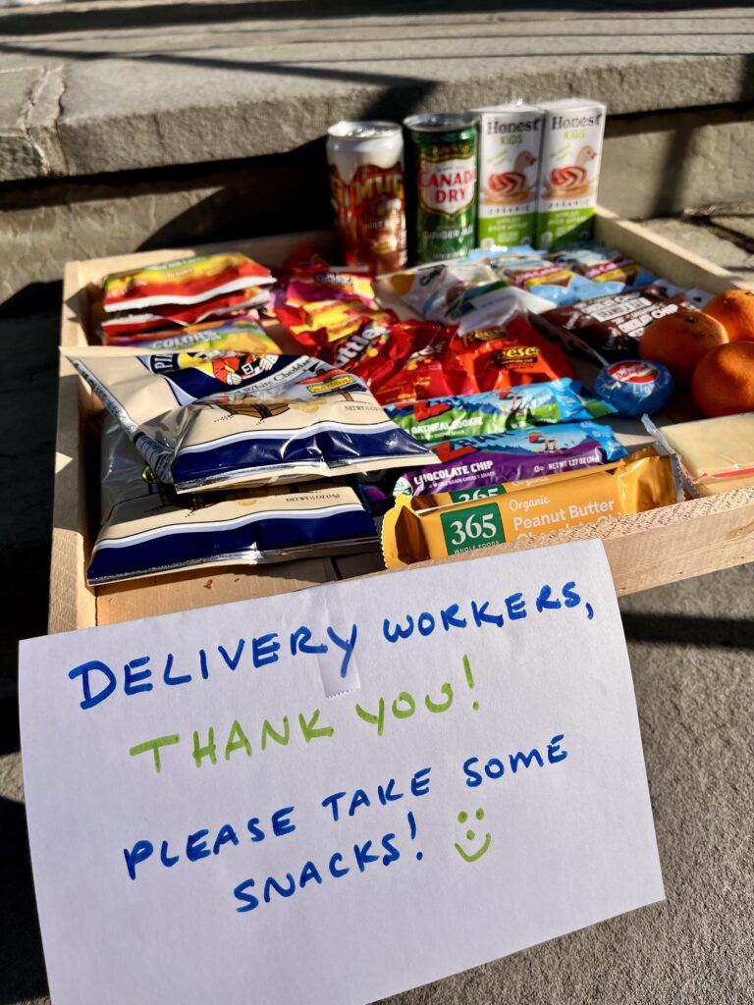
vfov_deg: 67.3
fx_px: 755
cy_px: 502
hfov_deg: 53.1
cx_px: 377
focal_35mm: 26
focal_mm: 5.1
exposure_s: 1/6173
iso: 50
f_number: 1.6
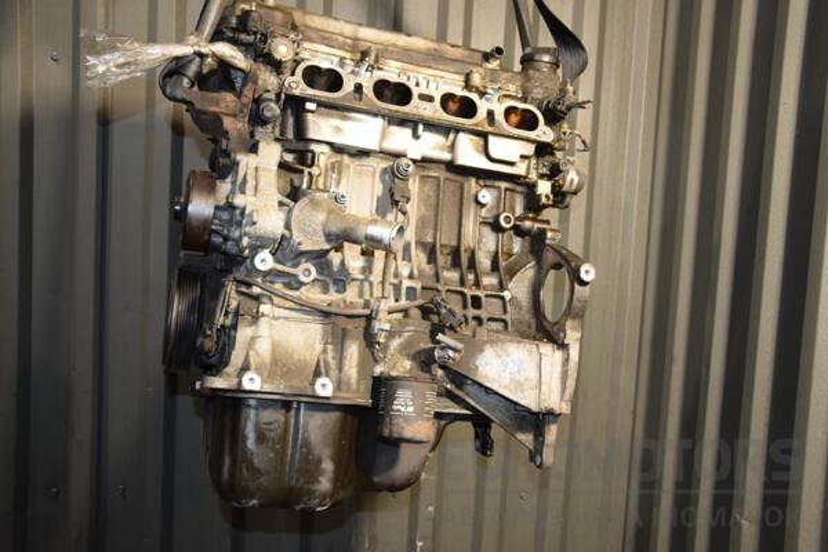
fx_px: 828
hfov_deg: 53.1
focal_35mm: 36
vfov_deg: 36.9
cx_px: 414
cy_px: 276
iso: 800
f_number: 5
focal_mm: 24
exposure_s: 1/100
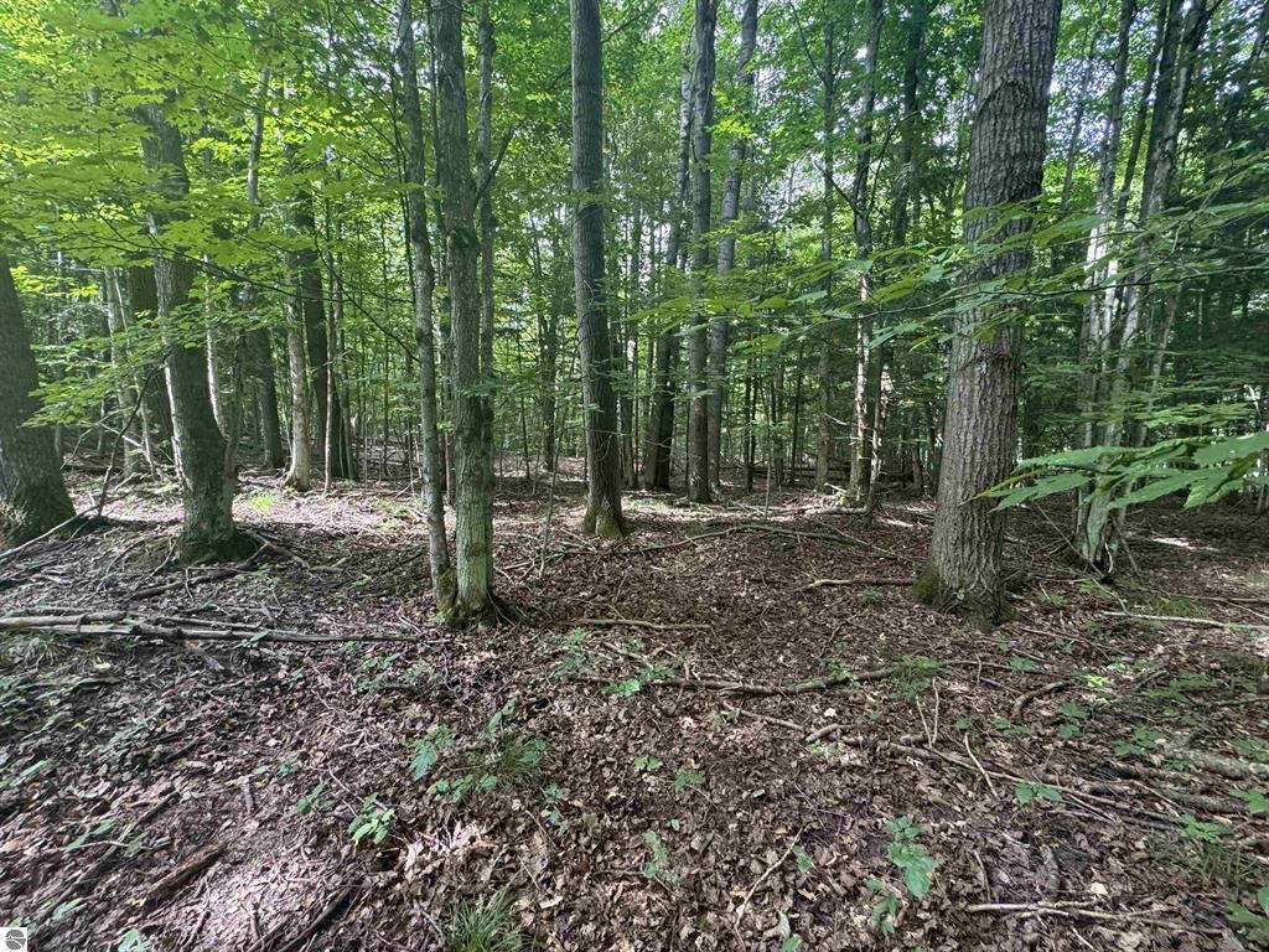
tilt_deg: -4.9
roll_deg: +0.0
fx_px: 513
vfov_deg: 85.7
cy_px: 476
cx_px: 634
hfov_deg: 102.1
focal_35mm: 14
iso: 200
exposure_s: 1/99
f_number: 2.2
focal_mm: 2.22
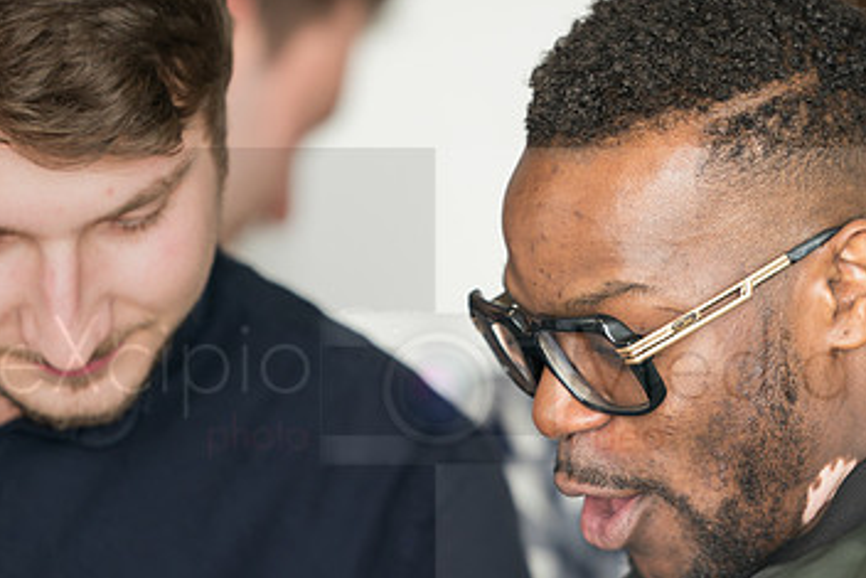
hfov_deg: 5.6
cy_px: 352
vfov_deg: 3.8
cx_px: 504
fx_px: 8783
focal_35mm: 365
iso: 320
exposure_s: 1/125
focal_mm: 200
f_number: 2.8
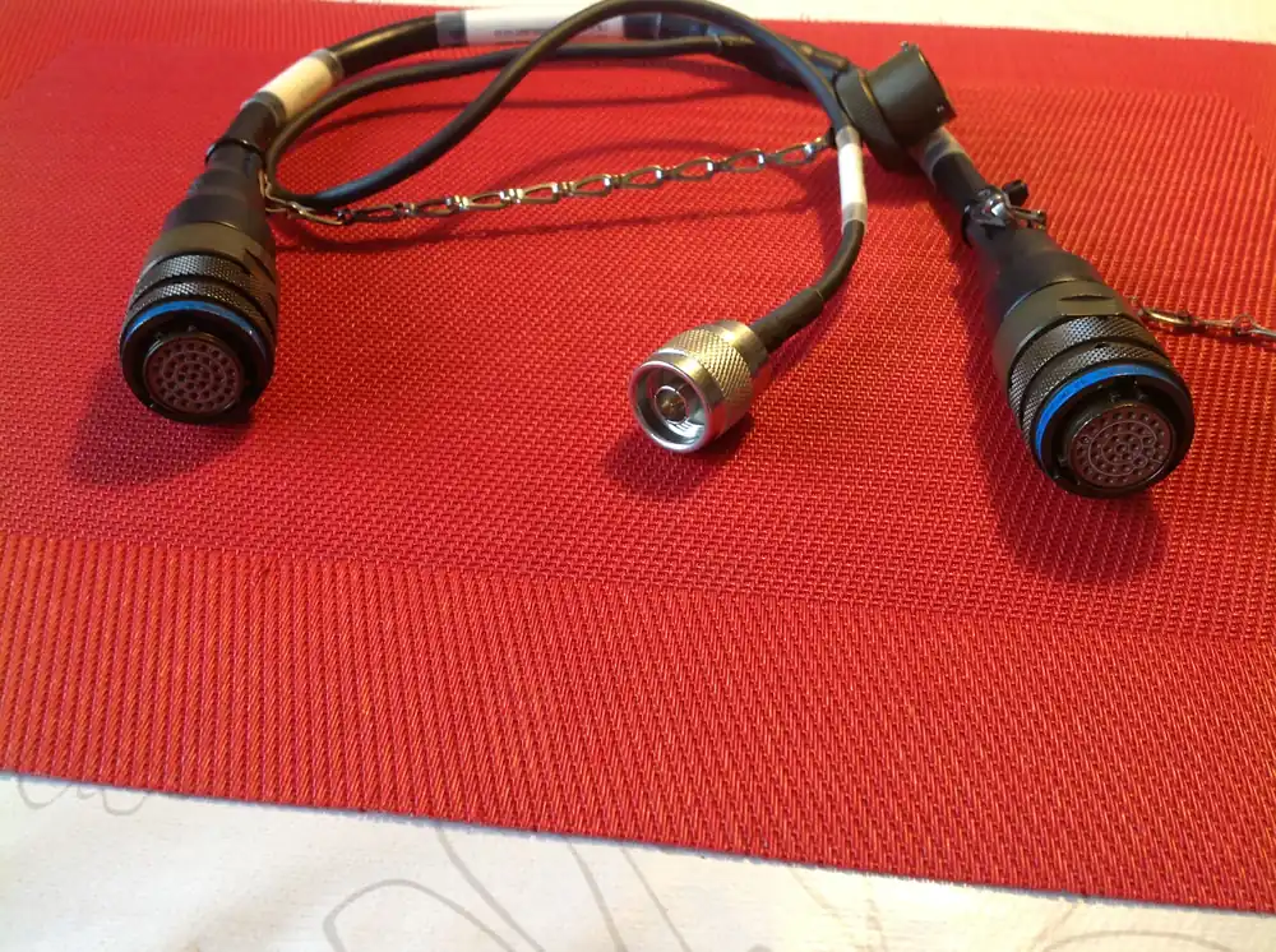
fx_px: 1288
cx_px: 638
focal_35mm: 35
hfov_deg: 52.7
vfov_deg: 40.6
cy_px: 476
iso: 100
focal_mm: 4.28
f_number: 2.4
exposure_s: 1/15
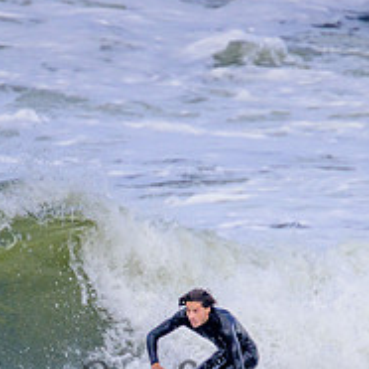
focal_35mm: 2116
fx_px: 25519
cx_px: 167
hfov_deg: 0.8
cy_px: 374
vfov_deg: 0.8
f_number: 11
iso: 720
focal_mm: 800
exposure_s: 1/2000
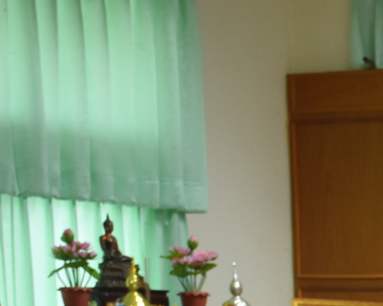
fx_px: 2341
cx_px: 992
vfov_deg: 7.3
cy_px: 575
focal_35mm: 207
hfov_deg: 8.4
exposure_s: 1/60
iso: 640
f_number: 4
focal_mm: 27
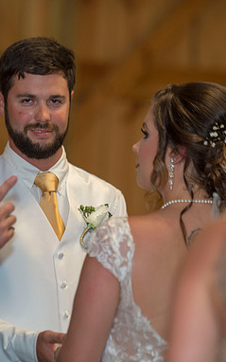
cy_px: 180
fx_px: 2206
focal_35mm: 224
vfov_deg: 9.4
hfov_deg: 5.9
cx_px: 61
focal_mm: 145
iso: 1600
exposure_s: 1/160
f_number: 2.8
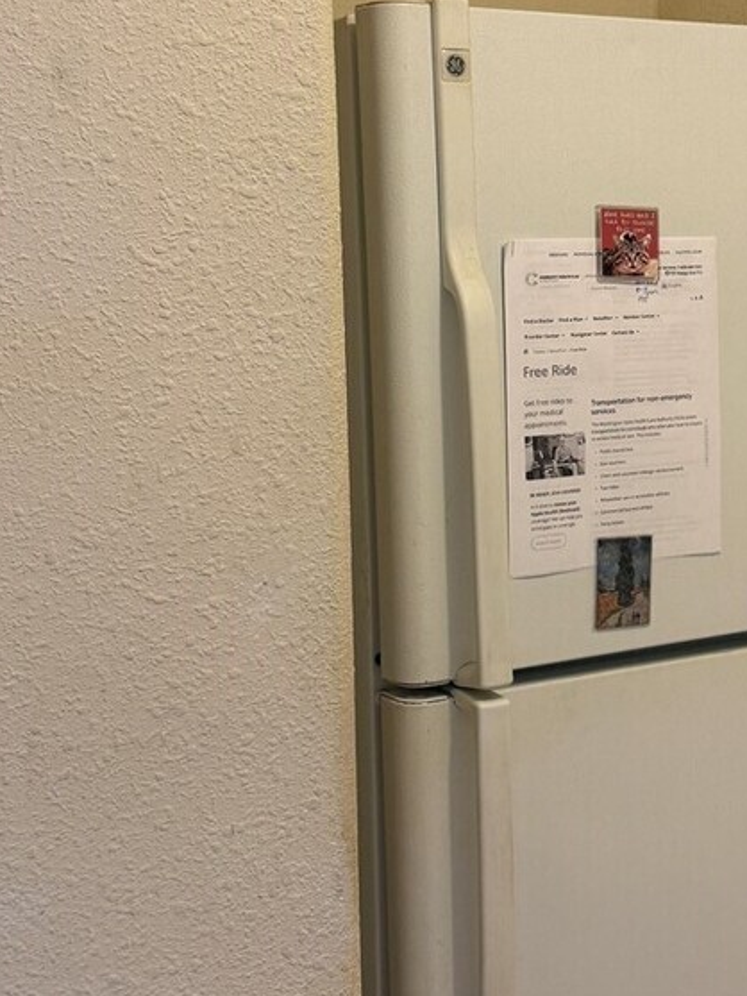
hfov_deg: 23.2
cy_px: 415
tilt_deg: -5.6
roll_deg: -0.5
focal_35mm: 62
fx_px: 1783
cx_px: 634
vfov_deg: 31.1
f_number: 1.78
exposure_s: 1/60
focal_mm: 6.76
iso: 125
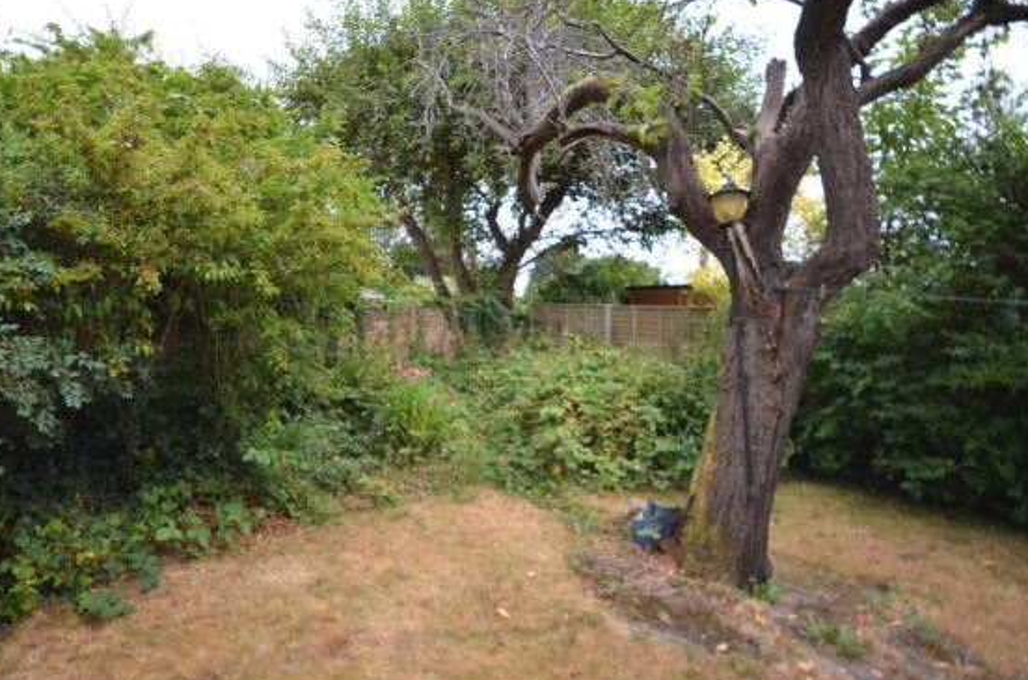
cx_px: 434
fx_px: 558
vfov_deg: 62.5
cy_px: 304
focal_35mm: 20
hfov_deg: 84.7
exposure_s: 1/200
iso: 100
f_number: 4.5
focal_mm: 11
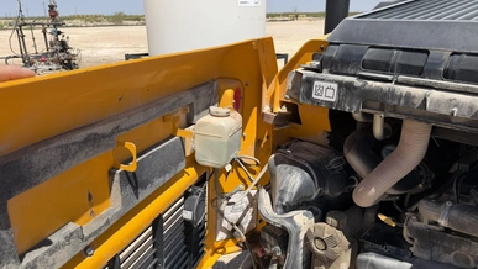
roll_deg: +2.2
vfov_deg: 42.9
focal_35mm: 27
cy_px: 146
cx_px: 243
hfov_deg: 69.8
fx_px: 342
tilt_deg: -22.3
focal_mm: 6.76
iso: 80
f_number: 1.78
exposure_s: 1/4975
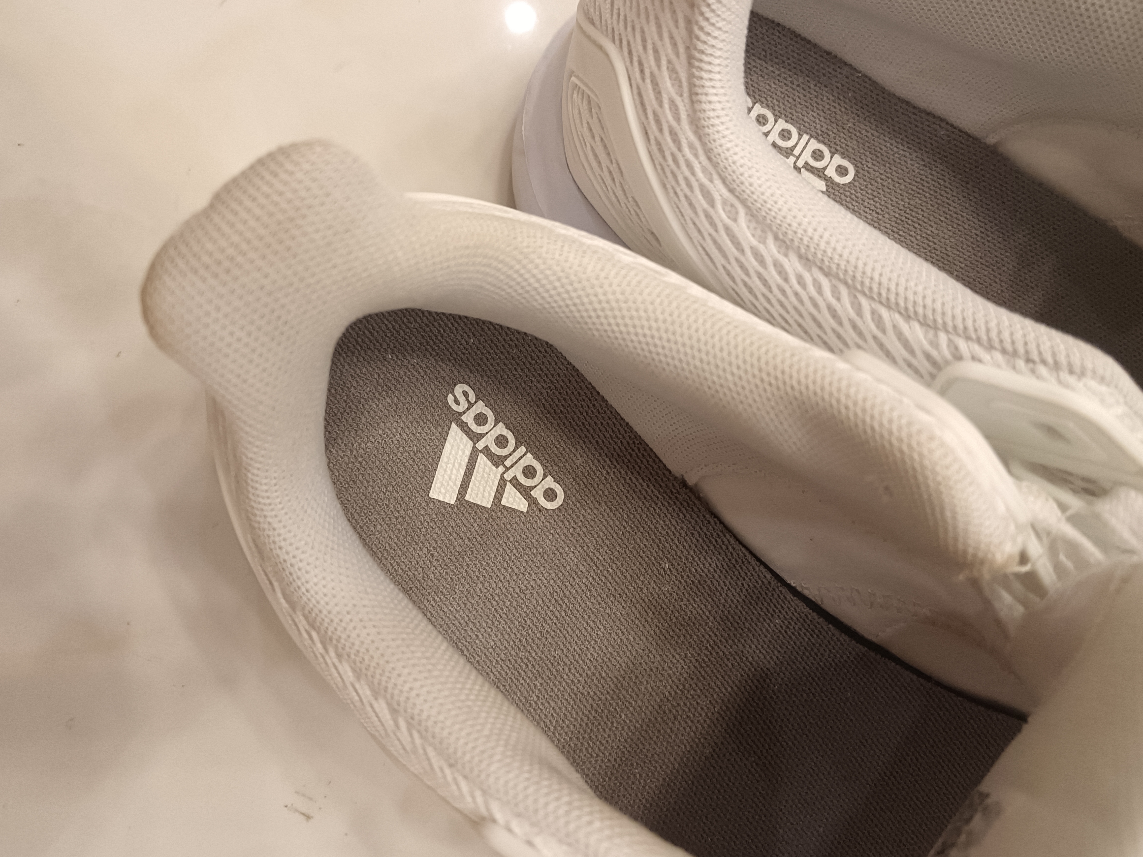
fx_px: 892
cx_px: 572
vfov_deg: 51.4
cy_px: 428
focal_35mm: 27
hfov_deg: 65.3
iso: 2637
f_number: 1.9
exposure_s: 1/100
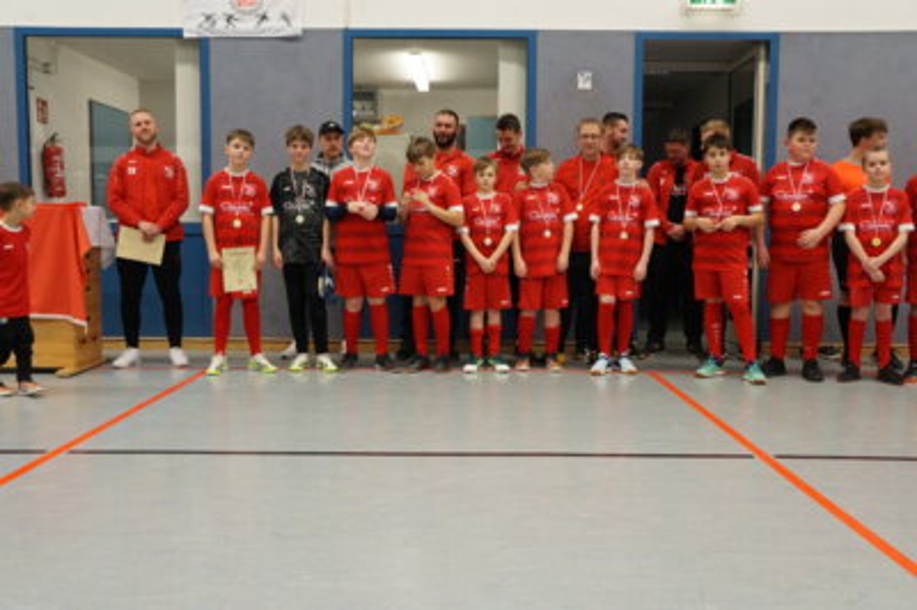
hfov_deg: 53.2
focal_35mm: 36
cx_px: 458
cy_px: 305
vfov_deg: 36.8
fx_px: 916
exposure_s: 1/60
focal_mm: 24
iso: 2000
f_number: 7.1
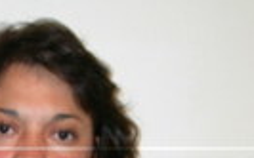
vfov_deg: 7.8
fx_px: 1142
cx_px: 12
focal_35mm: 165
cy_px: 243
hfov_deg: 12.6
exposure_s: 1/60.3
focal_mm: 12.6
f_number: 3.1
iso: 100
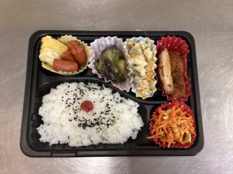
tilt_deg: -77.5
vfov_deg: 45.4
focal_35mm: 31
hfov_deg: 58.4
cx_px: 116
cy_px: 87
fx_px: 209
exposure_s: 1/60
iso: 250
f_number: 2.4
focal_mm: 3.3
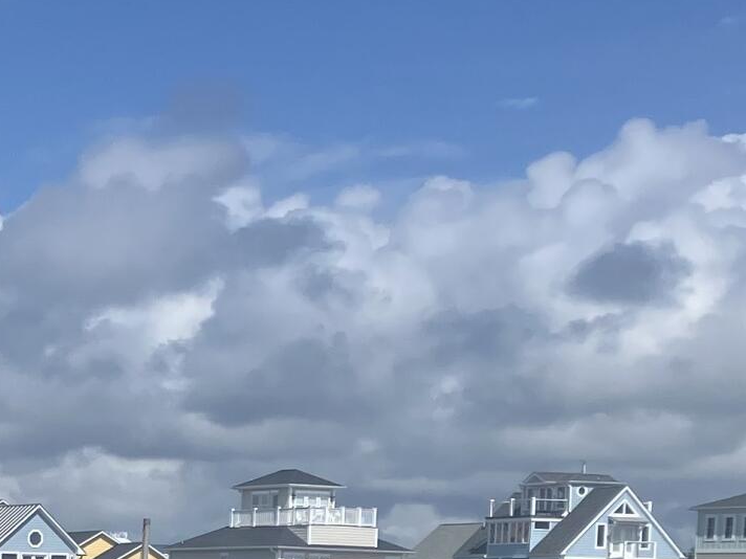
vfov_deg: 12.0
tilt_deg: -3.5
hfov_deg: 14.9
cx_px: -514
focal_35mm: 118
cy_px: 836
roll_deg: -1.7
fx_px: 2543
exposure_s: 1/3040
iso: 32
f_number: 1.8
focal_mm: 3.99
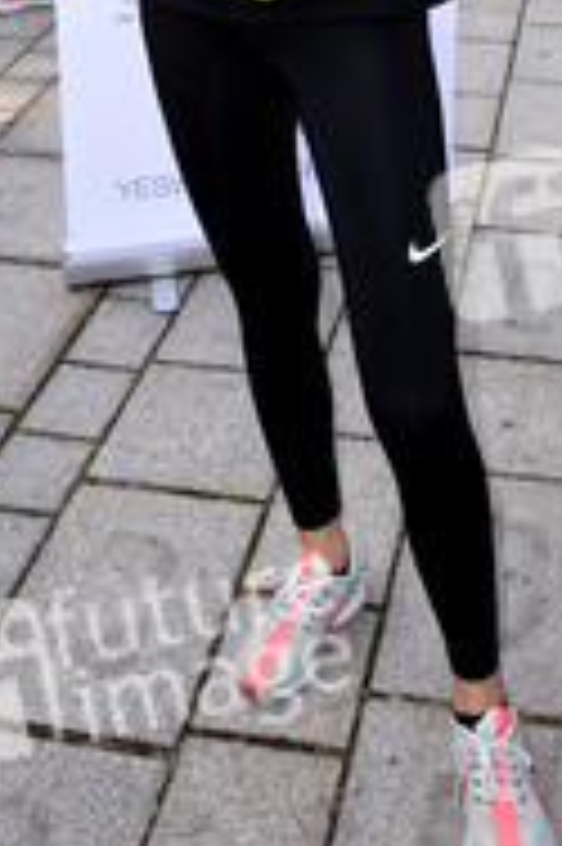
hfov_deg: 21.2
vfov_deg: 29.3
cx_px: 252
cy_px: -9
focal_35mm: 64
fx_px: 1501
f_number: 8
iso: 320
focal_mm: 20
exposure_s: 1/160
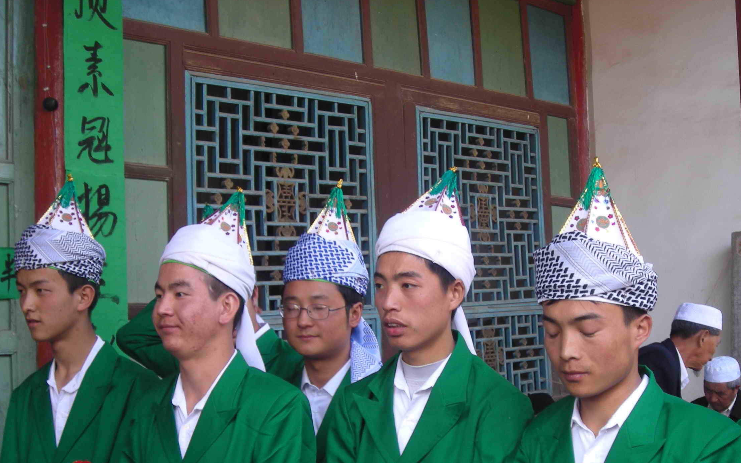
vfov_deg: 25.0
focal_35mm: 51
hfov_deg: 39.4
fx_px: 1030
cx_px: 440
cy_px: 350
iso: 50
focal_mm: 6.3
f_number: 3.2
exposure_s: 1/37.8
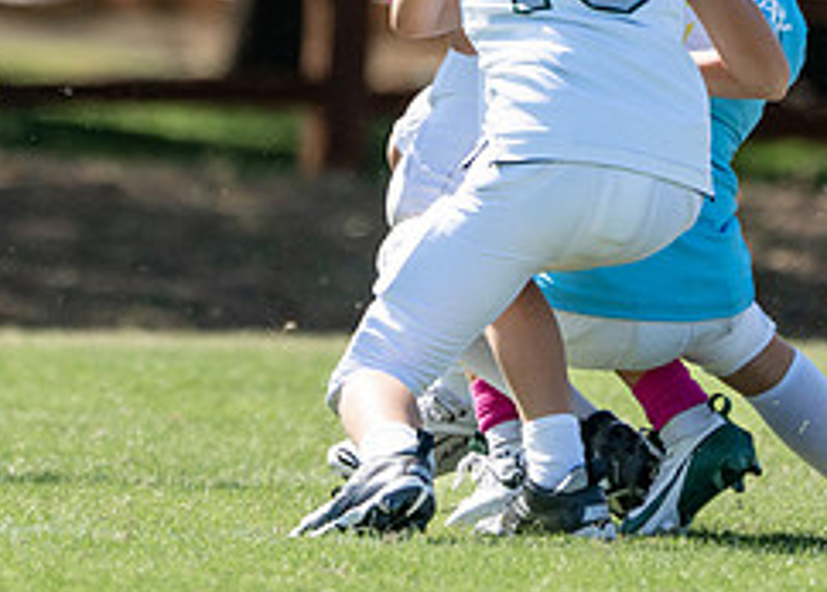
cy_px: -44
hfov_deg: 1.6
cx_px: 354
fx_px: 29978
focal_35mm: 1276
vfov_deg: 1.1
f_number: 5.6
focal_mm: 400
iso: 250
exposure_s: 1/1250
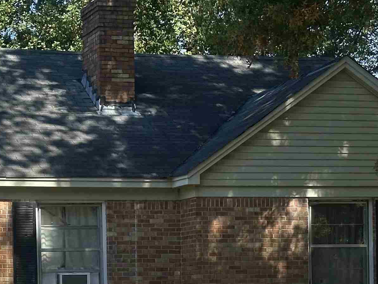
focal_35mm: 123
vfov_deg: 11.8
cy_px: 323
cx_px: 36
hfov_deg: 15.8
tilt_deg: -0.6
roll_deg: +0.7
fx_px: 1343
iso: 64
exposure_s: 1/2469
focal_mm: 6.86
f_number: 1.78
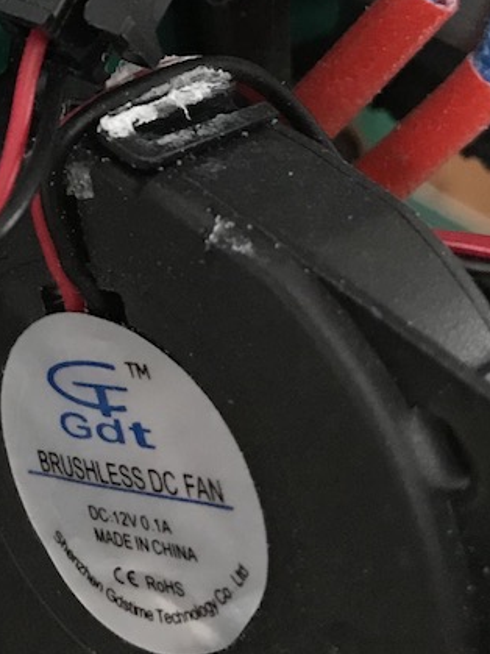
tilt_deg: -26.6
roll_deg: -1.0
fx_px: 1681
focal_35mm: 89
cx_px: -204
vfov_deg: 21.2
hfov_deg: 15.5
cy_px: -4
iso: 80
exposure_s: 1/6
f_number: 1.8
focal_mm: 3.99
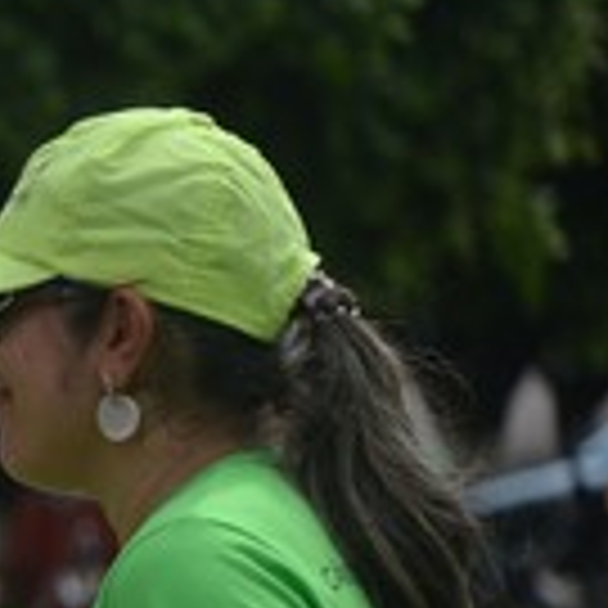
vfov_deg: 3.1
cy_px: 545
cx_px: -401
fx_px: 11395
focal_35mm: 573
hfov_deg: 3.0
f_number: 5.6
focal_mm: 135
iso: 100
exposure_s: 1/500
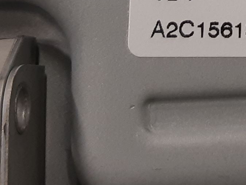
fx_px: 562
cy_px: -80
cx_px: 362
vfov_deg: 17.1
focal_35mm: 79
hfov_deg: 21.1
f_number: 1.7
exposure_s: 1/50
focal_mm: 3.93
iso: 80
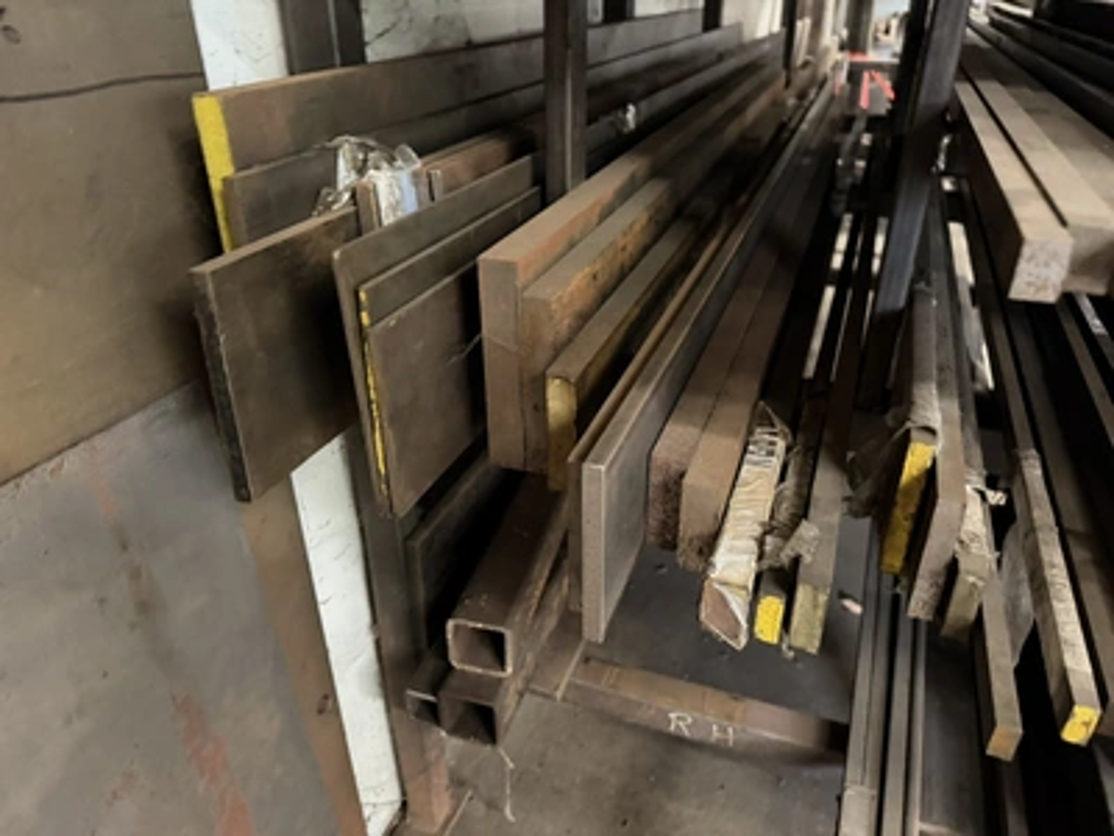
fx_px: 772
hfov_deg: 71.6
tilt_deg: -32.2
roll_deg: -2.6
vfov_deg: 56.8
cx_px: 557
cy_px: 418
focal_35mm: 24
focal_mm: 6.76
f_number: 1.78
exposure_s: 1/30
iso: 1000
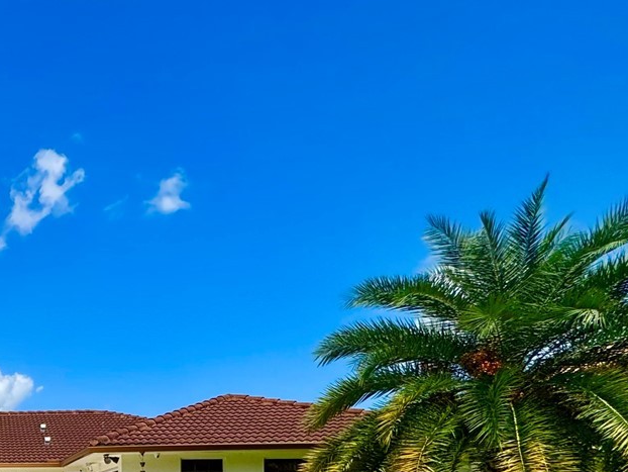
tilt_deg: +1.1
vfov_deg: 35.2
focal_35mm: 36
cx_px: -133
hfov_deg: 37.8
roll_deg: +0.2
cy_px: 493
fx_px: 653
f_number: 2.2
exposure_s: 1/3906
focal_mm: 2.22
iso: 50
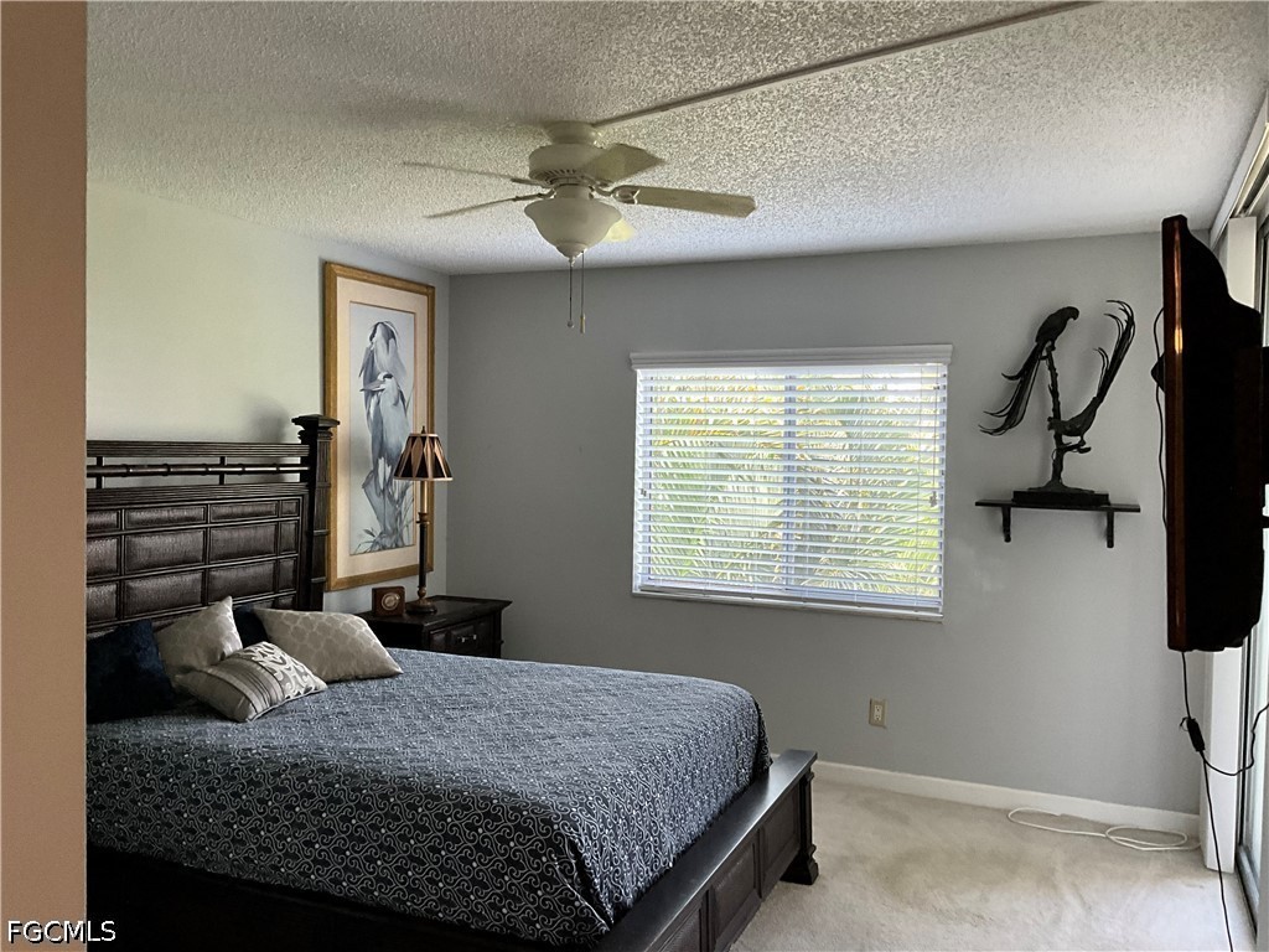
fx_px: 1063
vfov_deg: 48.2
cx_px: 634
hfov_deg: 61.7
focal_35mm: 29
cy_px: 476
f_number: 1.8
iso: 125
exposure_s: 1/60
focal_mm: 3
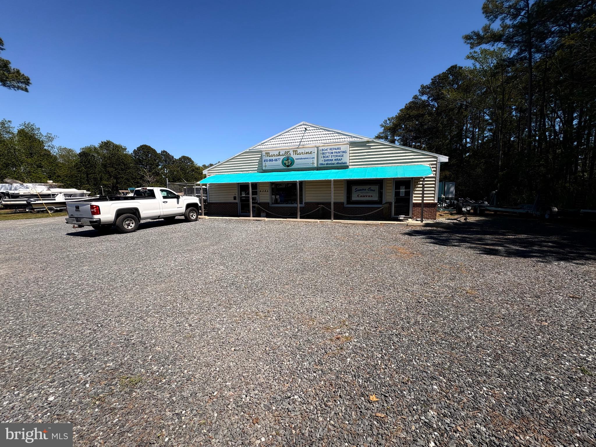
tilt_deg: -6.6
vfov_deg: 85.7
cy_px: 224
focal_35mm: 14
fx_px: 241
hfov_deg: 102.1
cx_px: 298
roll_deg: +0.8
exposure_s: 1/1976
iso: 40
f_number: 2.2
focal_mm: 2.22
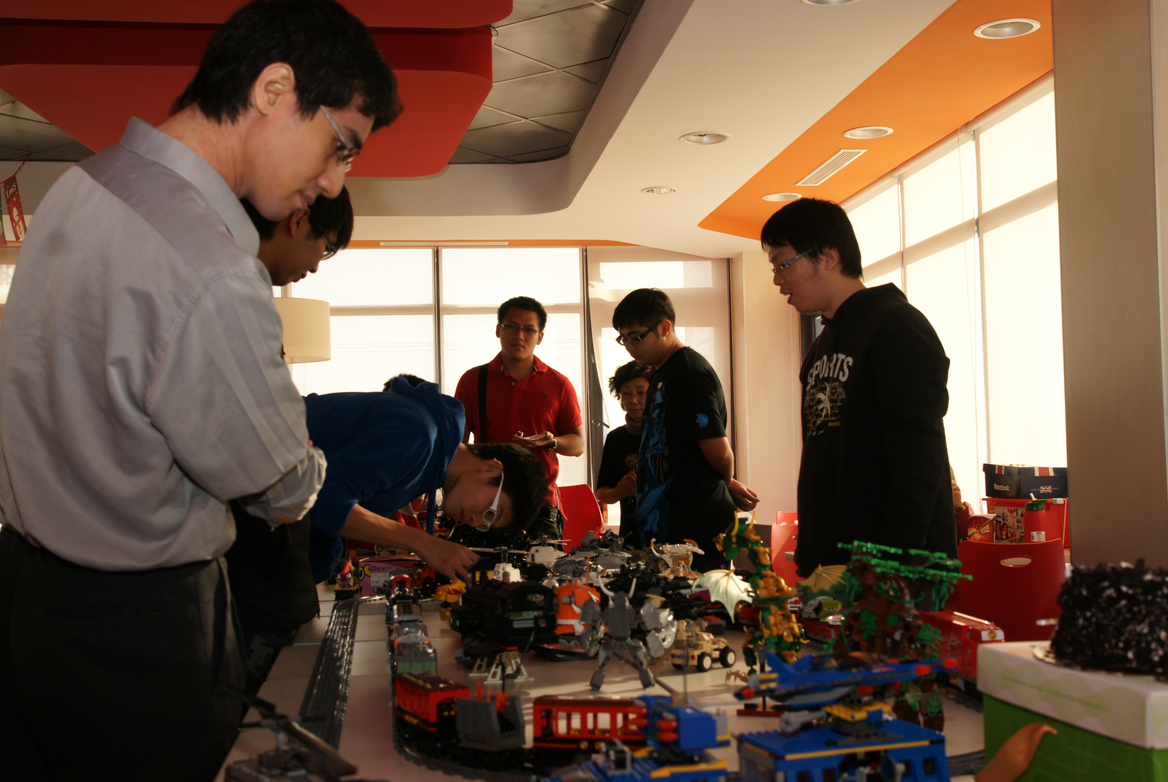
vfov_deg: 32.0
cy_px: 391
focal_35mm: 42
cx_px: 584
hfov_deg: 46.4
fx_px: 1364
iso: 400
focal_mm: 28
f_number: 7.1
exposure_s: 1/100
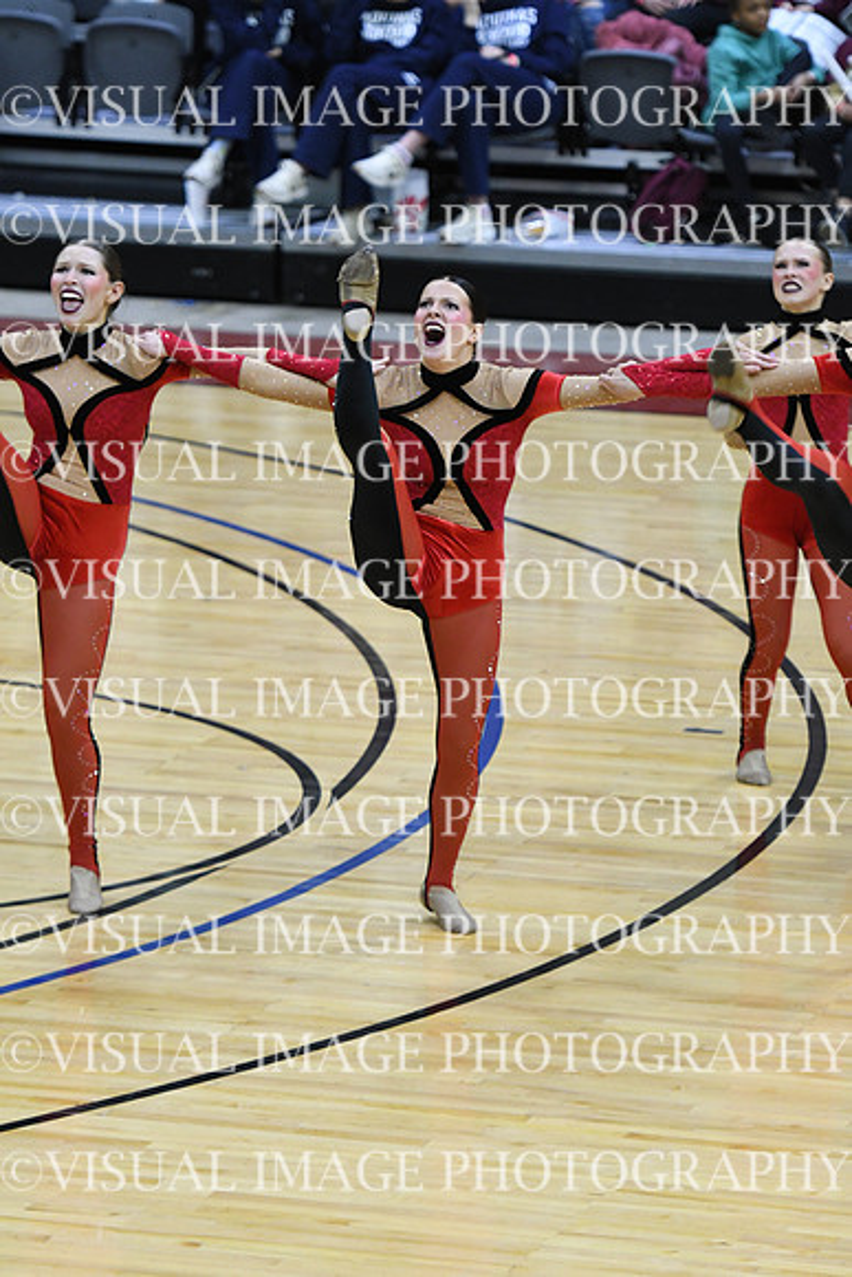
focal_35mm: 202
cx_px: 426
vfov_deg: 10.2
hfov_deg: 6.8
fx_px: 7166
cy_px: 638
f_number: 2.8
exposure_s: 1/400
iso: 3200
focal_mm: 135
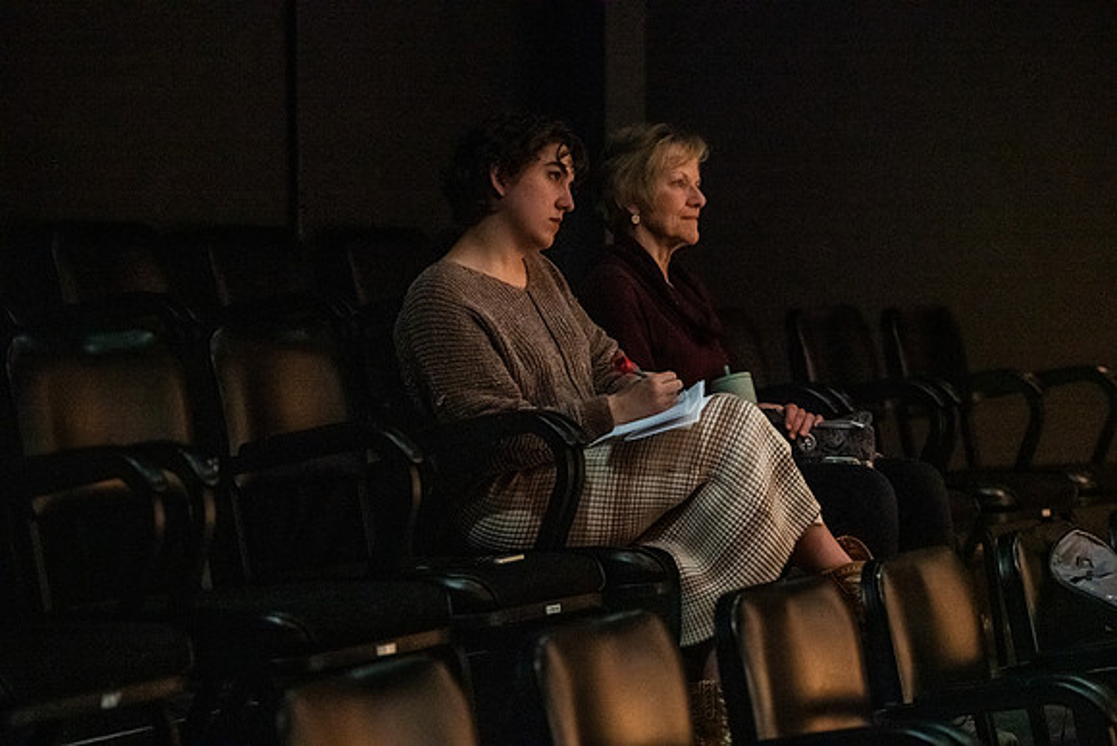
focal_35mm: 102
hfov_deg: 20.0
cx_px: 558
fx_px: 3165
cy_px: 373
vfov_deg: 13.4
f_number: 2.8
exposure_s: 1/200
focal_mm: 102
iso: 10000
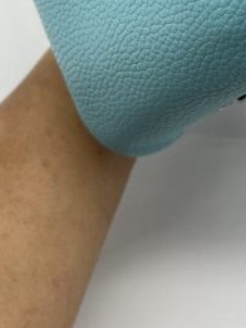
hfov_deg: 14.4
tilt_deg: -33.1
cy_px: -185
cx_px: 226
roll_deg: +0.5
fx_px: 966
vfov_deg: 17.1
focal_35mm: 102
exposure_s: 1/120
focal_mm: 5.7
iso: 32
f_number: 1.5
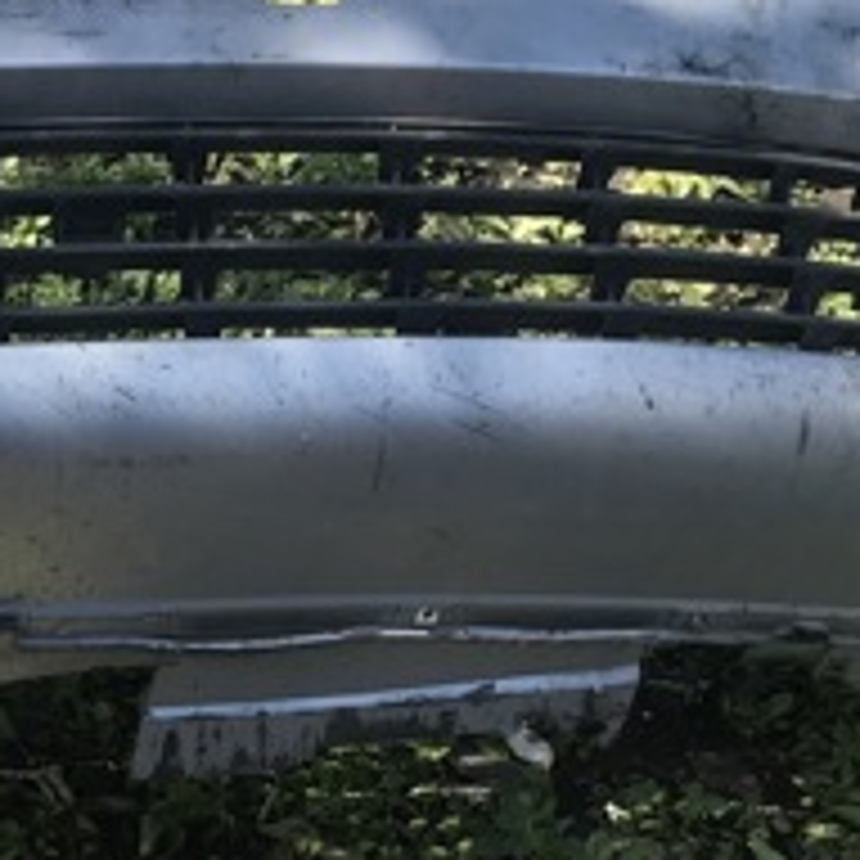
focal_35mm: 83
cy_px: 777
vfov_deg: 20.5
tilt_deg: -43.9
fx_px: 2333
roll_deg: -2.9
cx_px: 36
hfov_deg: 20.3
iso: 20
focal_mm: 3.99
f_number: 1.8
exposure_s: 1/484
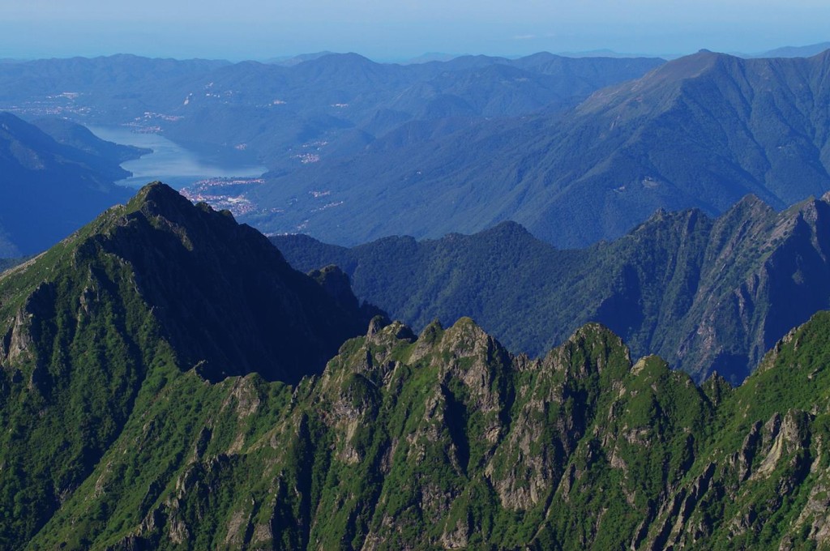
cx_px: 415
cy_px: 276
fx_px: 2418
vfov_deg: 13.0
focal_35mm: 105
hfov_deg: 19.5
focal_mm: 70
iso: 200
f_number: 9.5
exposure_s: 1/350
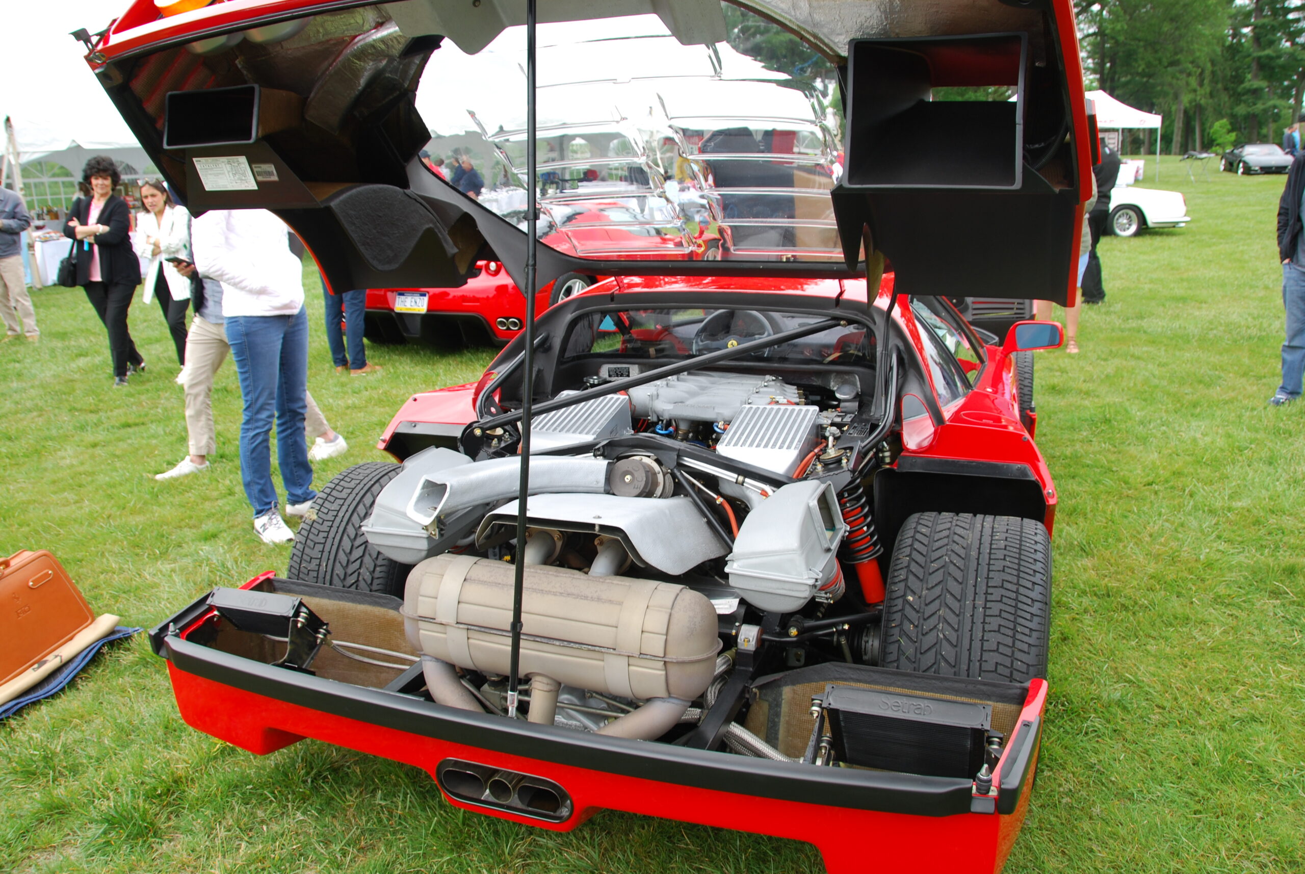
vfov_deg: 48.1
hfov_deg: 67.3
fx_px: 980
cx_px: 652
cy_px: 437
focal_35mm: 27
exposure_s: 1/125
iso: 110
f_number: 5.6
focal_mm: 18
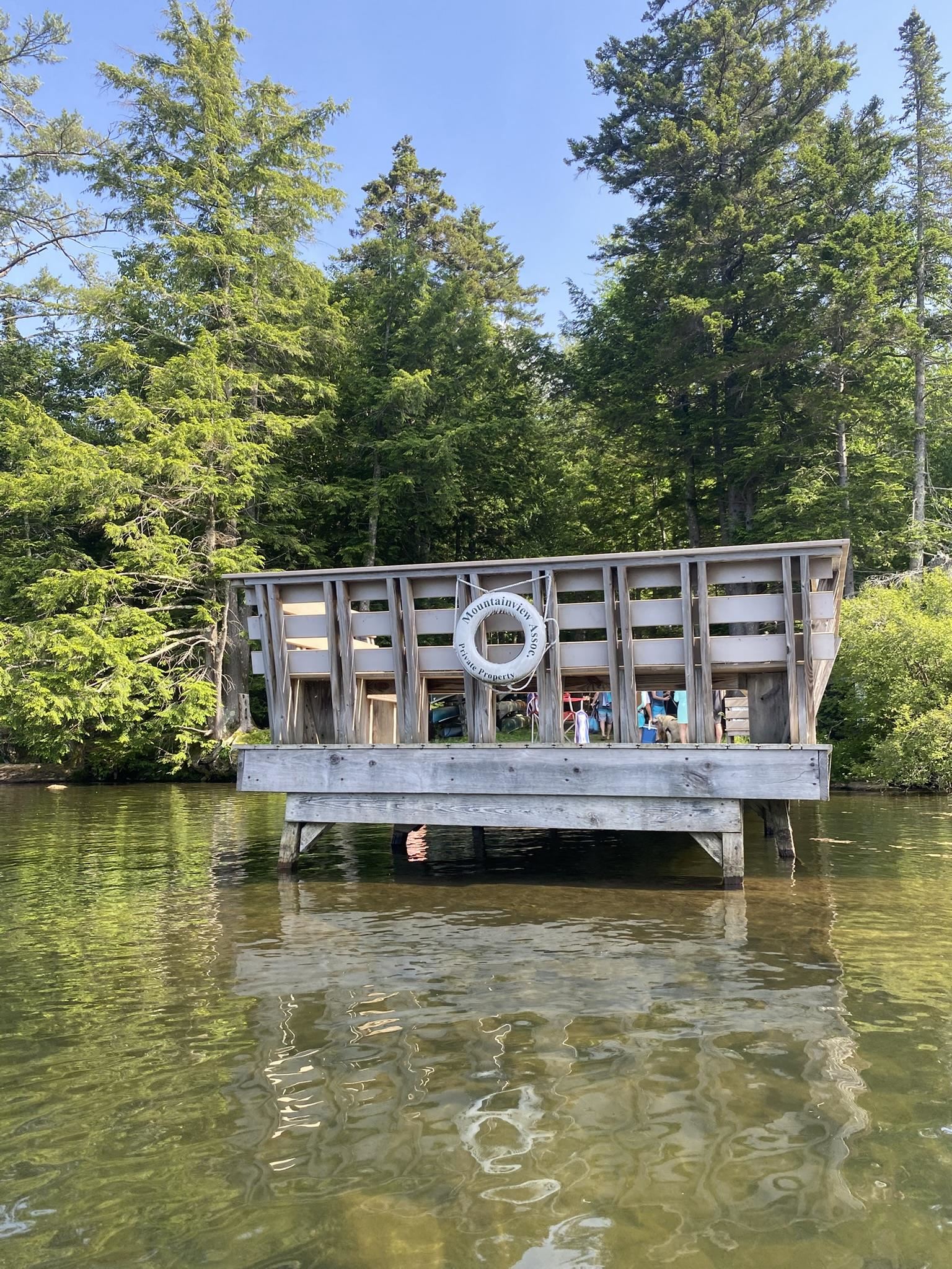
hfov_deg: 53.1
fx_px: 953
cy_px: 634
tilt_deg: +7.5
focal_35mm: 26
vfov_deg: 67.3
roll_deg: -0.3
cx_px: 476
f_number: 1.8
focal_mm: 4.25
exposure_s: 1/604
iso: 32
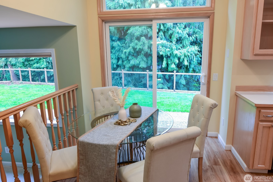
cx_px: 142
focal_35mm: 24
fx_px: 178
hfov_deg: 74.8
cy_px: 90
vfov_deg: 54.1
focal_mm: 15
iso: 125
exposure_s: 1/2
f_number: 13
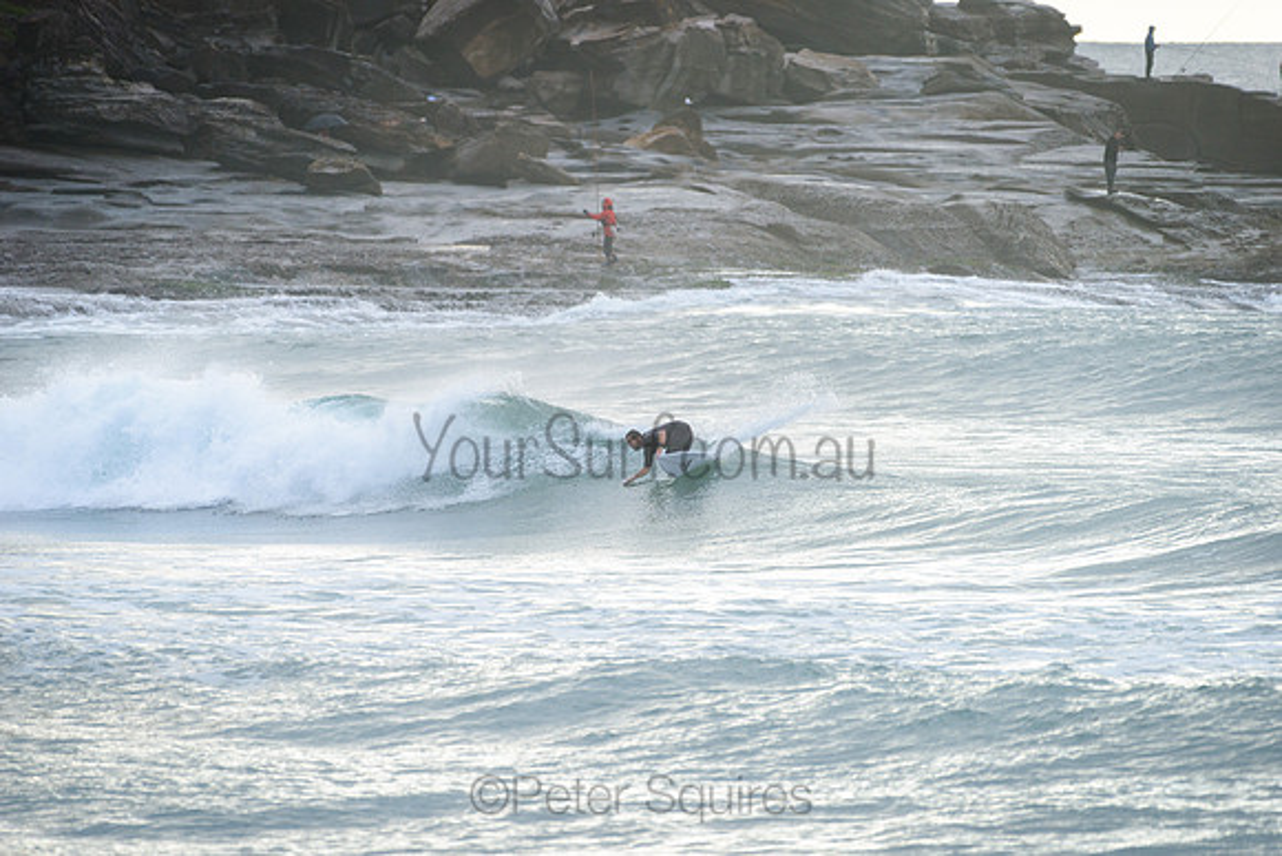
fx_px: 17909
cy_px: 428
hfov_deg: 4.1
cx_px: 641
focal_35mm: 503
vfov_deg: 2.7
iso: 320
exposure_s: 1/1000
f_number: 5.6
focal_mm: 500
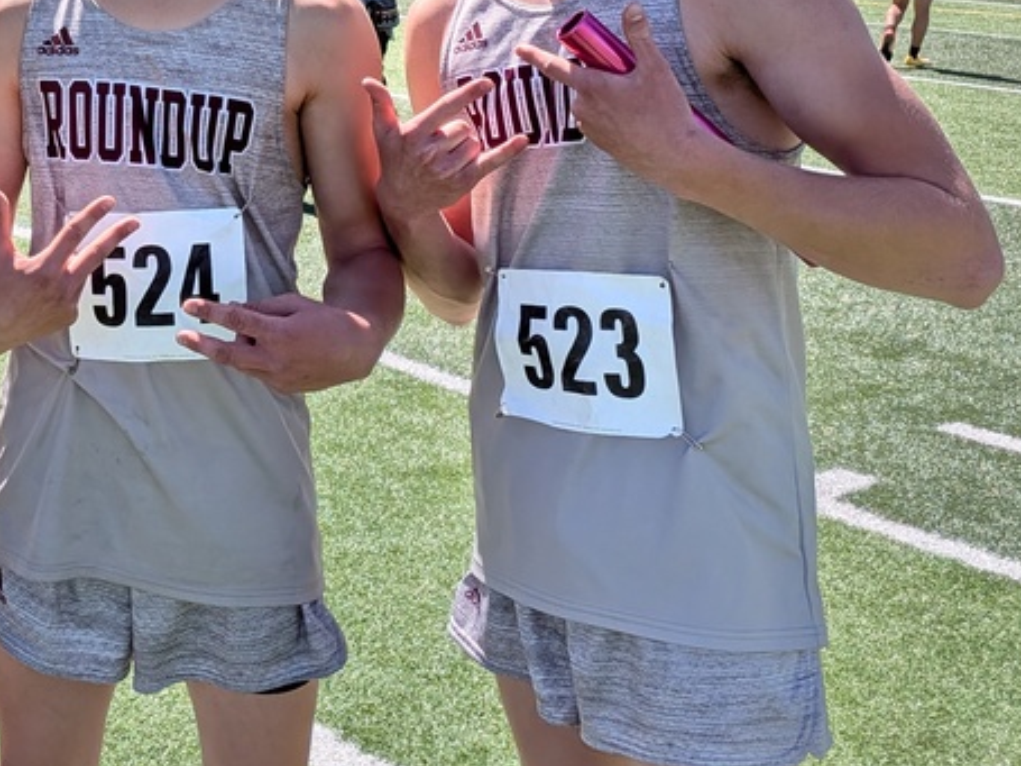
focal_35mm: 54
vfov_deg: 25.1
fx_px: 1592
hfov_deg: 32.8
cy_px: -81
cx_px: 9
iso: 27
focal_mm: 4.53
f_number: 1.7
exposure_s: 1/1433
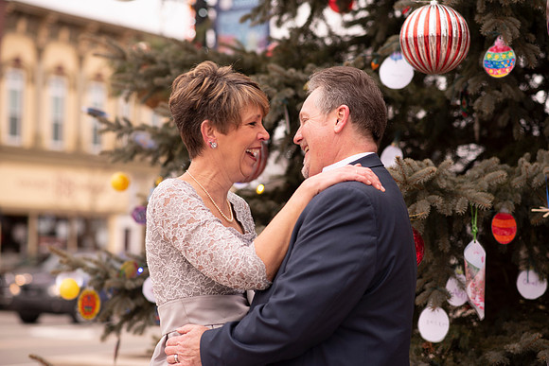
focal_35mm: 85
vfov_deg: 16.1
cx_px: 274
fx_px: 1296
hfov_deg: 23.9
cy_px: 183
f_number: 2.5
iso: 100
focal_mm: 85
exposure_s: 1/125
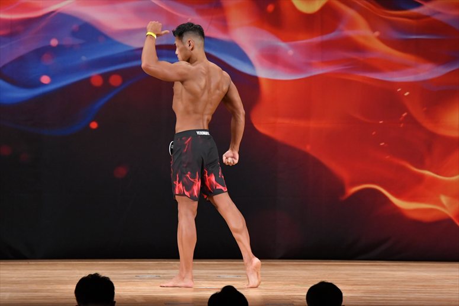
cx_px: 230
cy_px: 153
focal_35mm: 225
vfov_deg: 6.1
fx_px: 2867
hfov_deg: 9.2
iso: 3200
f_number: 5.6
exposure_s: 1/400
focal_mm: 150
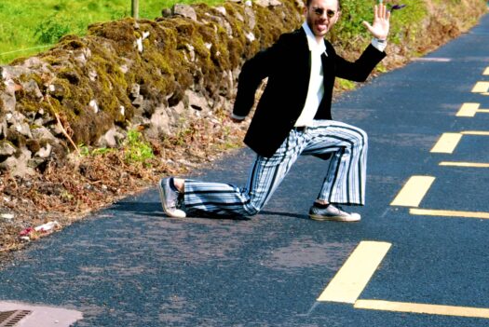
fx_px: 2188
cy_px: 65
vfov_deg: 8.5
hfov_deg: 12.7
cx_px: 74
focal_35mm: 161
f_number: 9
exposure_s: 1/320
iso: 250
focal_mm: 55
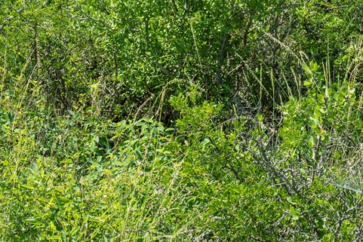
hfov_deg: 15.6
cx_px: 245
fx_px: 1321
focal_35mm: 131
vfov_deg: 9.8
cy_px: -219
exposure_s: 1/125
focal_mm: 29
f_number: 11
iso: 64
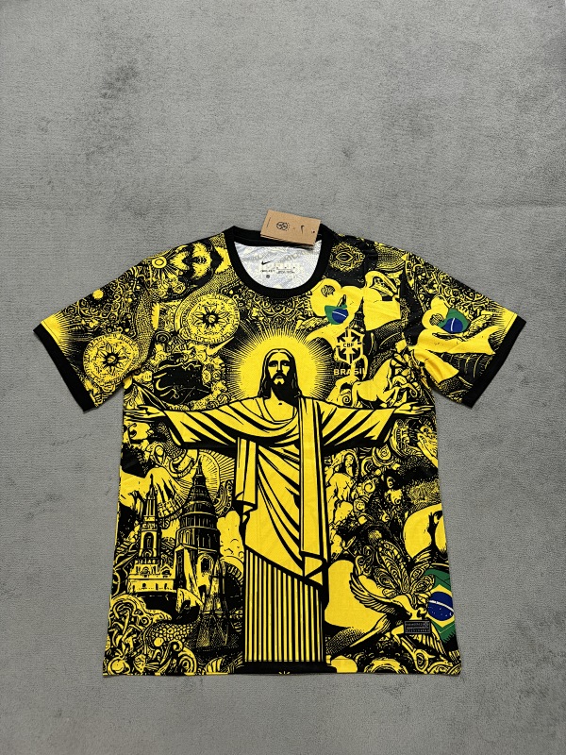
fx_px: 523
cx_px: 283
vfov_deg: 71.6
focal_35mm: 24
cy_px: 378
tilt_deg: -78.3
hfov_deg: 56.8
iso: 250
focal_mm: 6.76
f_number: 1.78
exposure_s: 1/50
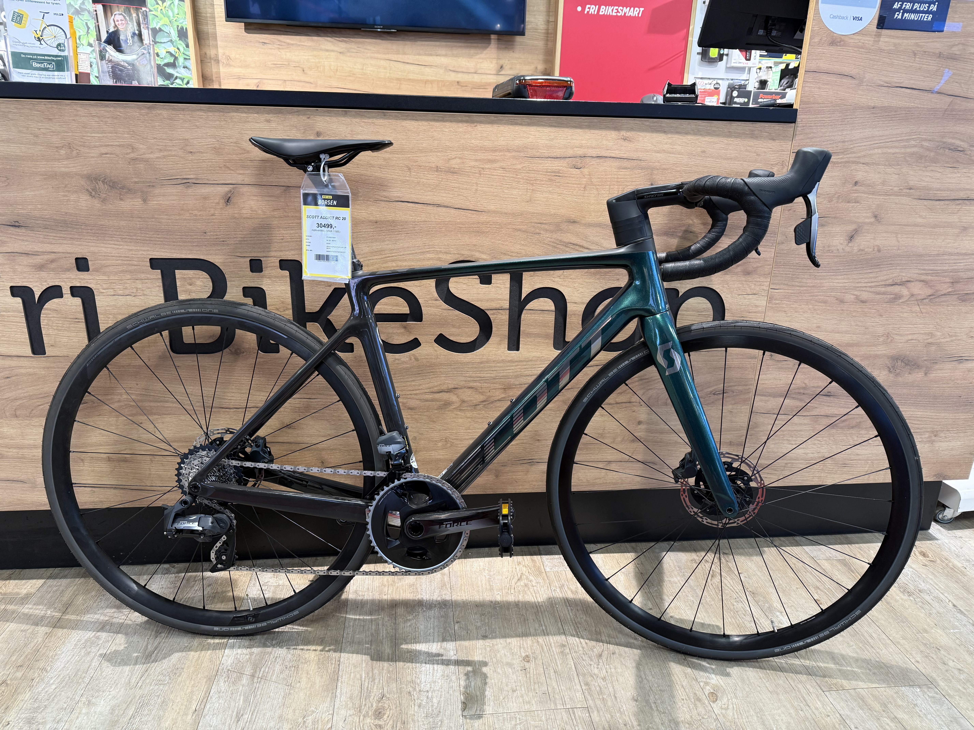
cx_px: 487
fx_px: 675
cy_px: 365
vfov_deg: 56.8
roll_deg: -1.6
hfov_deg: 71.6
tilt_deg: -18.7
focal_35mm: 24
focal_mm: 6.76
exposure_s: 1/50
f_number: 1.78
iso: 160
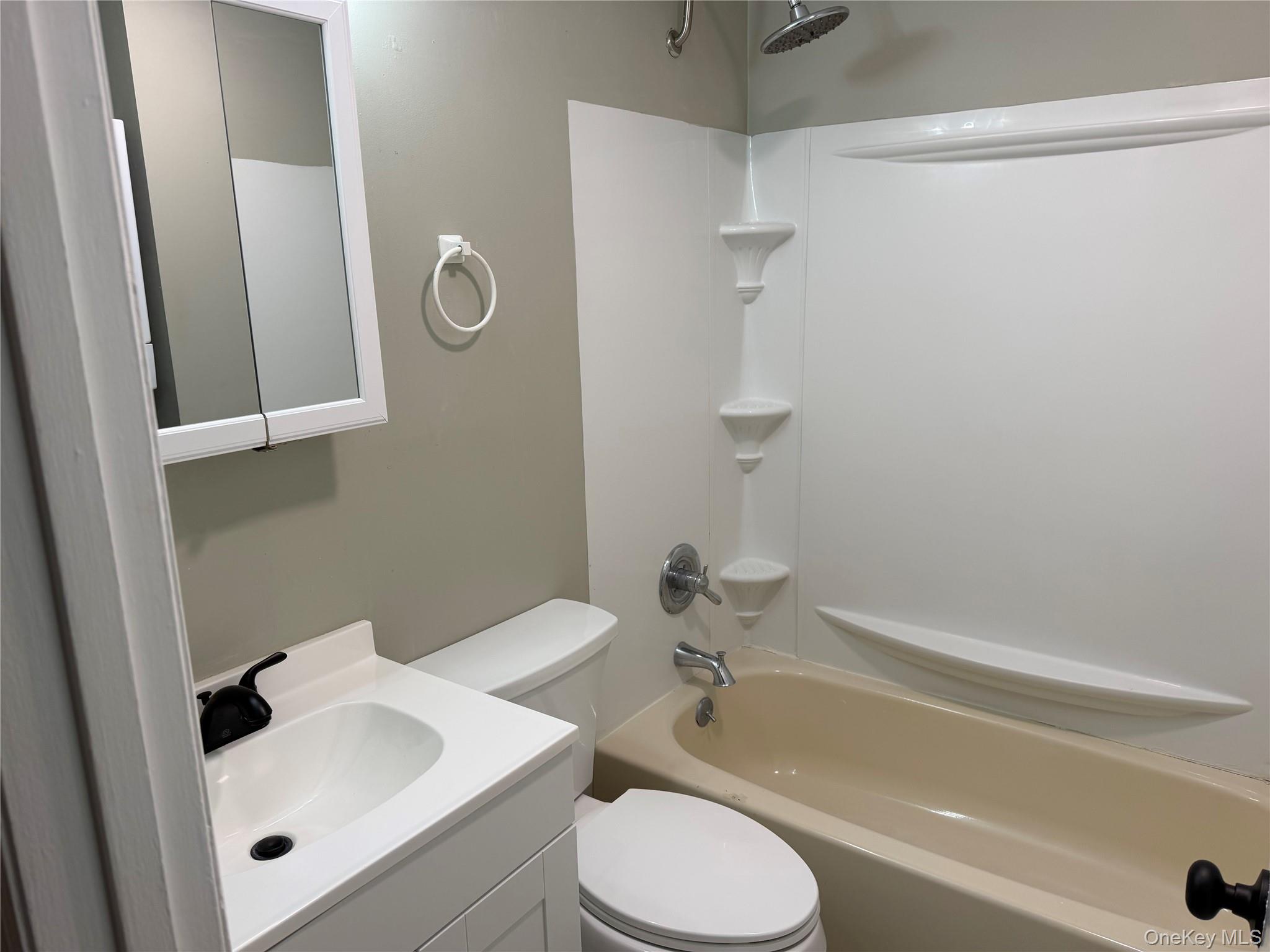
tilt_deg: -14.2
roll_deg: +2.2
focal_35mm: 24
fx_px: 881
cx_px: 635
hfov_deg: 71.6
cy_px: 476
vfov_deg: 56.8
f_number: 1.78
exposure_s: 1/120
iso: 100
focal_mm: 6.76
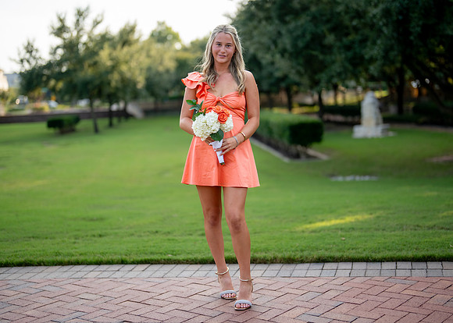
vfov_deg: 25.5
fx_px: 715
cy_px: 159
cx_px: 232
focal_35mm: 56
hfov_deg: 35.1
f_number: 1.2
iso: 200
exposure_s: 1/2000
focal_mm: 50
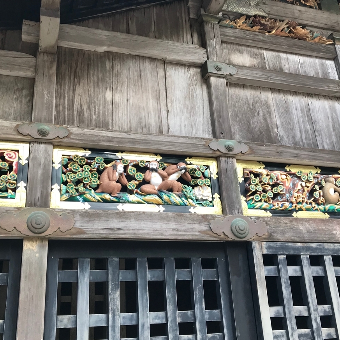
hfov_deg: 48.2
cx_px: 139
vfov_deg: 48.4
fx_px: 378
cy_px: 175
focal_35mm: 34
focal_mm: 3.99
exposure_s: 1/120
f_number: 1.8
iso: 32
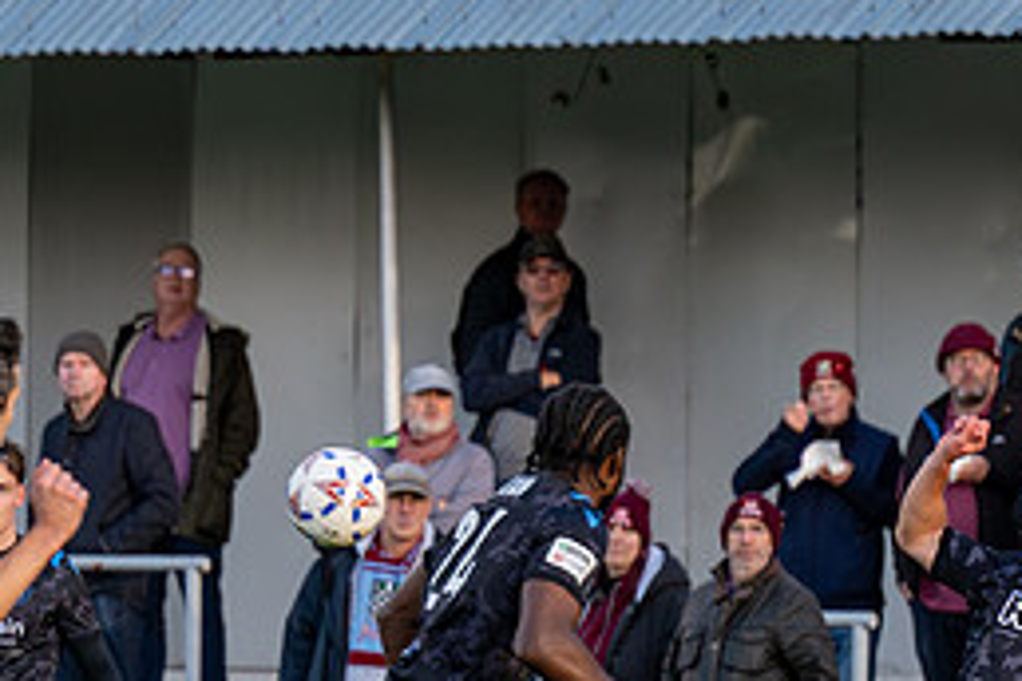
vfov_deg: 1.8
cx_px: 800
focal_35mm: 777
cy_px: 770
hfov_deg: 2.7
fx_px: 22056
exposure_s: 1/1000
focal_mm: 165
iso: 400
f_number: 4
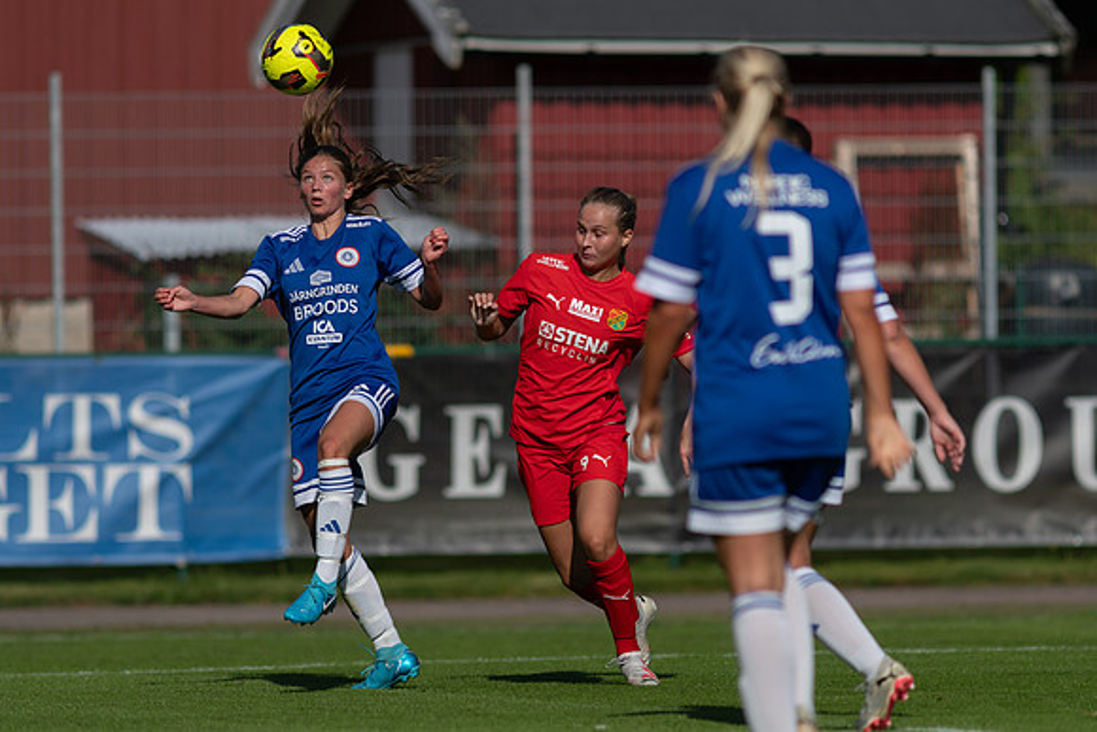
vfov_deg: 3.1
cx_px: 548
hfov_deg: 4.6
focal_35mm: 450
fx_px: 13715
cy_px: 366
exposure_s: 1/3200
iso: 100
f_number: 3.2
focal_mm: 300
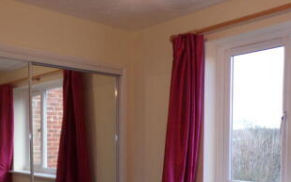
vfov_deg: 26.0
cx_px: 138
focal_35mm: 48
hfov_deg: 41.8
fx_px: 381
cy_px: 164
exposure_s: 1/38
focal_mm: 4.3
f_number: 3
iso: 100
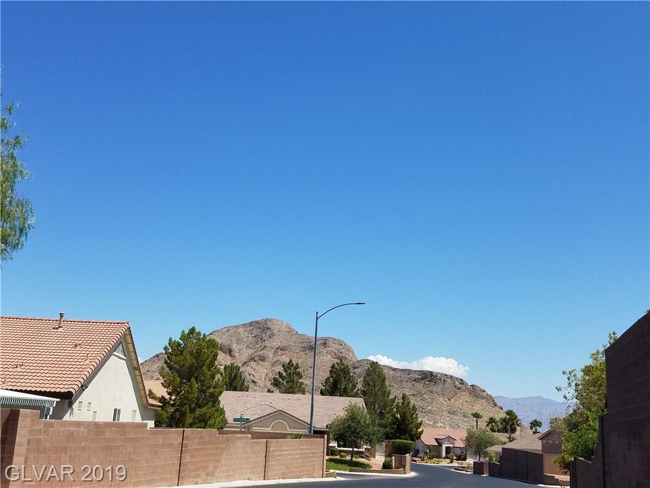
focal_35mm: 26
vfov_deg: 53.1
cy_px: 244
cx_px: 325
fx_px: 488
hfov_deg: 67.3
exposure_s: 1/3152
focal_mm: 4.2
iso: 50
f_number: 1.7
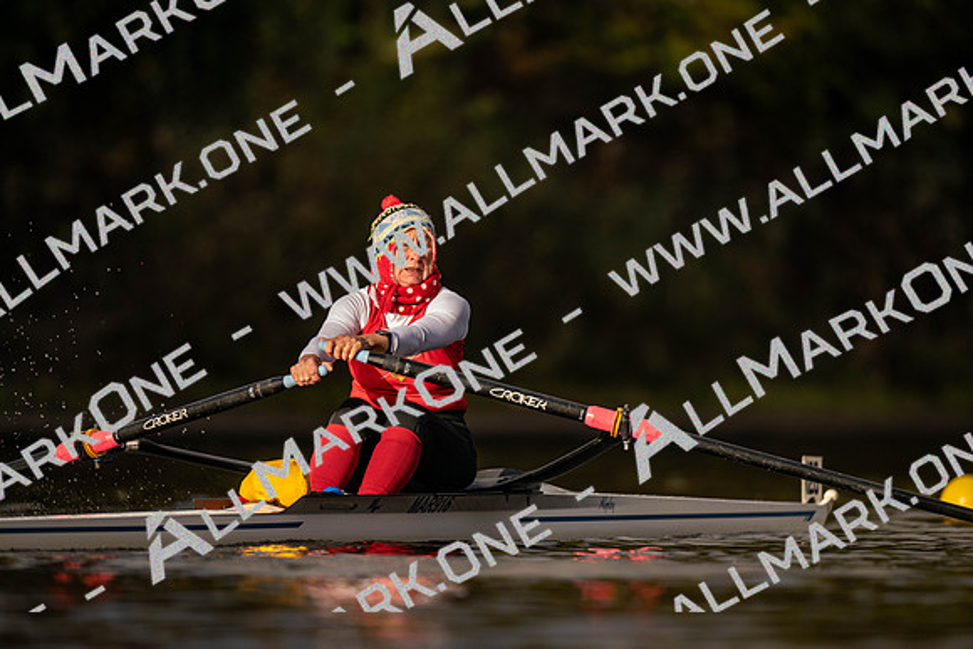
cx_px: 486
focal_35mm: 600
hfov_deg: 3.4
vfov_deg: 2.3
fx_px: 16220
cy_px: 324
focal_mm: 600
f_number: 4
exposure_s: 1/2500
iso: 360
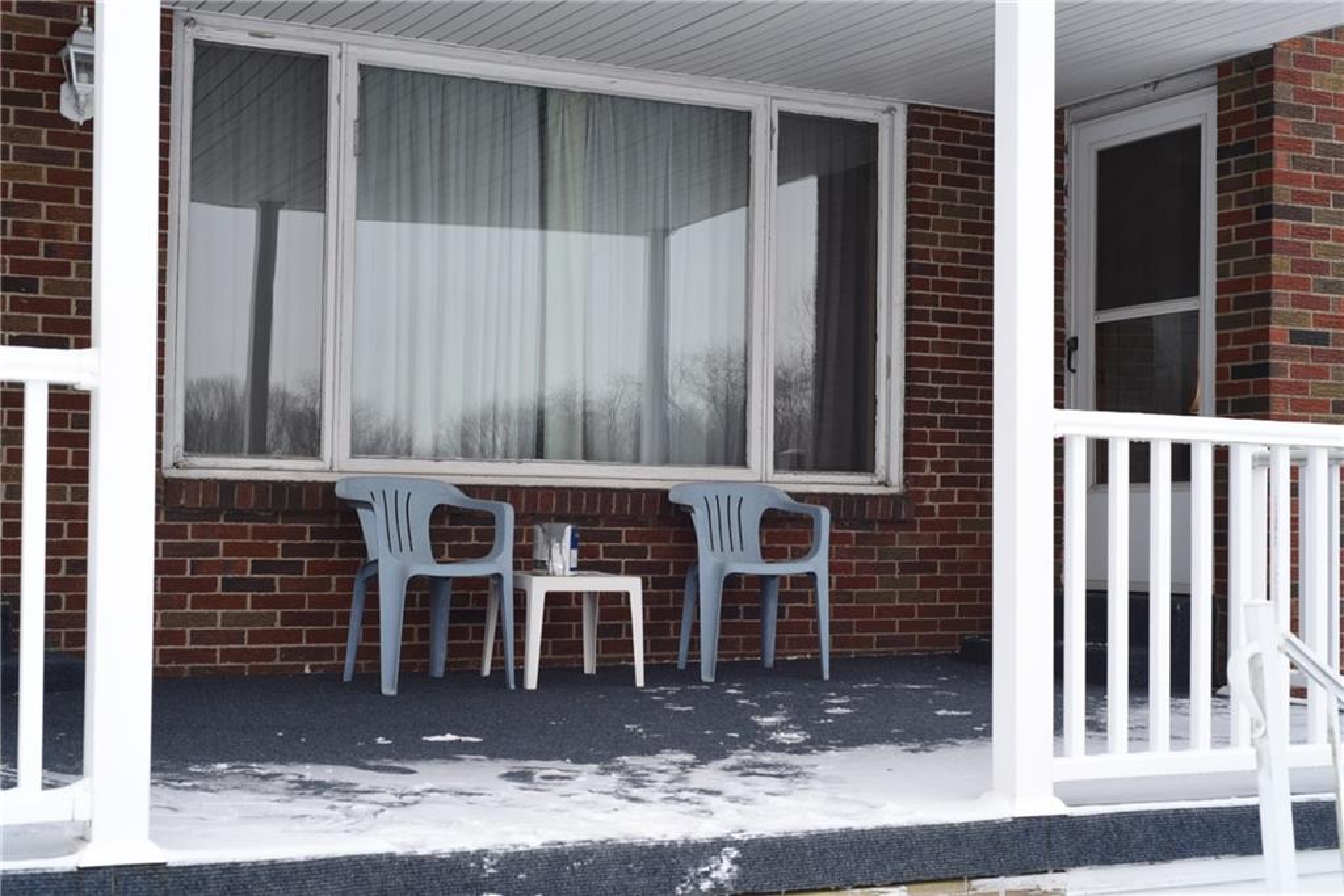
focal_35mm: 50
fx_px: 1867
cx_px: 672
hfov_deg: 39.6
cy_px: 448
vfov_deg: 27.0
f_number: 10
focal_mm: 50
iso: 200
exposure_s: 1/100
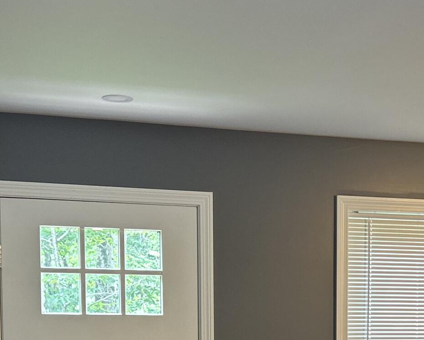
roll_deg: +0.7
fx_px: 1029
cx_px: 290
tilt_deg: -3.8
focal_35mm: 82
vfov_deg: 17.9
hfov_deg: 23.2
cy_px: 389
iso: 100
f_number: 1.5
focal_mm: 5.7
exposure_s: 1/60
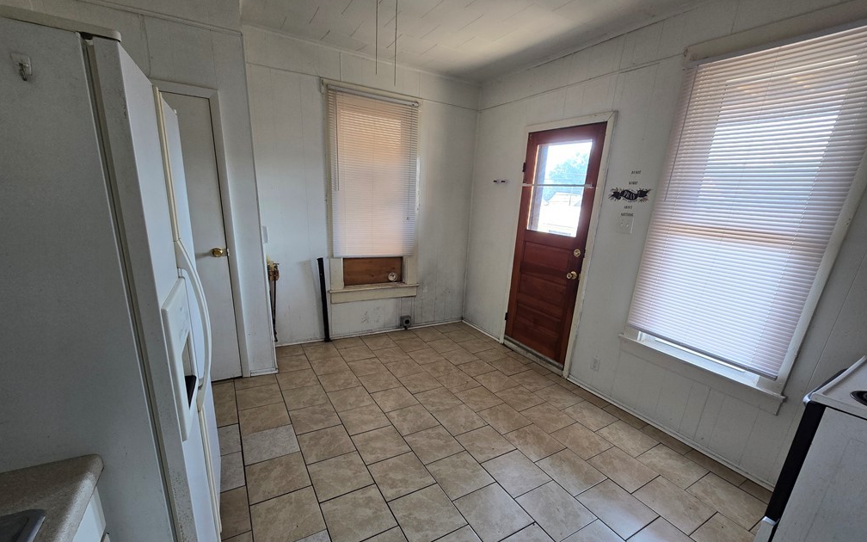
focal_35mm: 14
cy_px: 308
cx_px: 436
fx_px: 331
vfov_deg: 78.2
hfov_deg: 105.3
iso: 80
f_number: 2.2
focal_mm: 2.2
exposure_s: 1/60
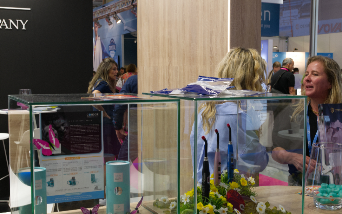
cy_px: 114
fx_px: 503
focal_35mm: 54
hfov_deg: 37.5
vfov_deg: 24.0
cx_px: 191
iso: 1600
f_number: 10
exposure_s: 1/60
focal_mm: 43
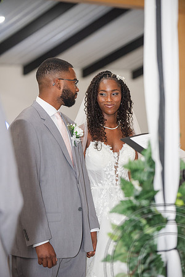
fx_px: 940
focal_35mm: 122
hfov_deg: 11.2
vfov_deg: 16.8
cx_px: 92
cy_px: 138
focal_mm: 122
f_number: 2.8
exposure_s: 1/100
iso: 800
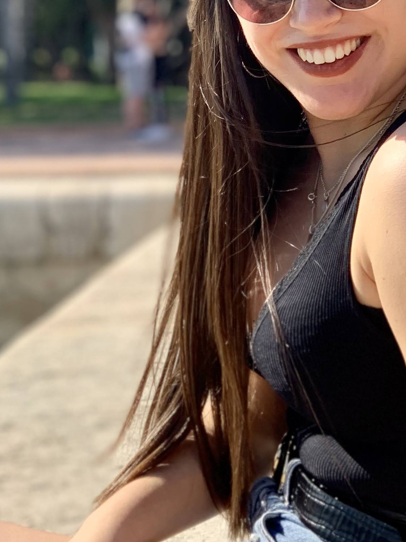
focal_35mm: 141
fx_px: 2205
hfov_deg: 10.5
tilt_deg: -0.7
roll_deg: +0.5
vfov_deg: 14.0
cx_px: 218
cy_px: 200
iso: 16
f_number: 2.4
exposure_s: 1/410
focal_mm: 6
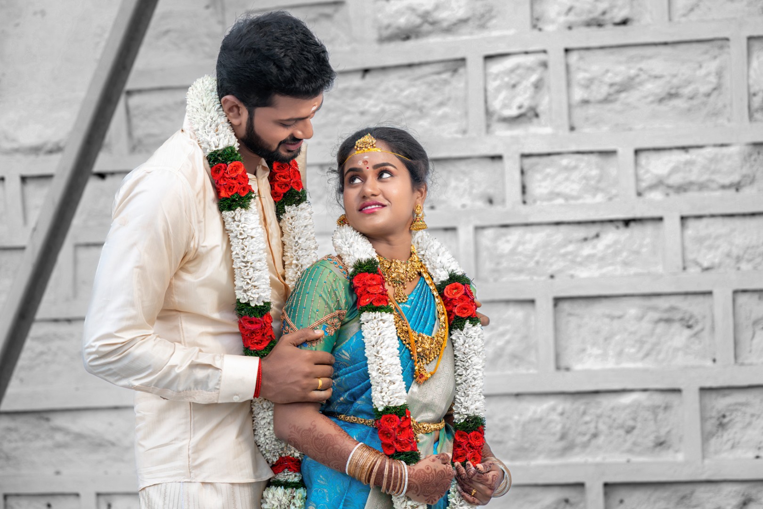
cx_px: 382
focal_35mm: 85
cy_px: 254
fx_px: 1801
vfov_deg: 16.1
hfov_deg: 23.9
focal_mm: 85
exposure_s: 1/125
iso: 500
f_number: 2.8
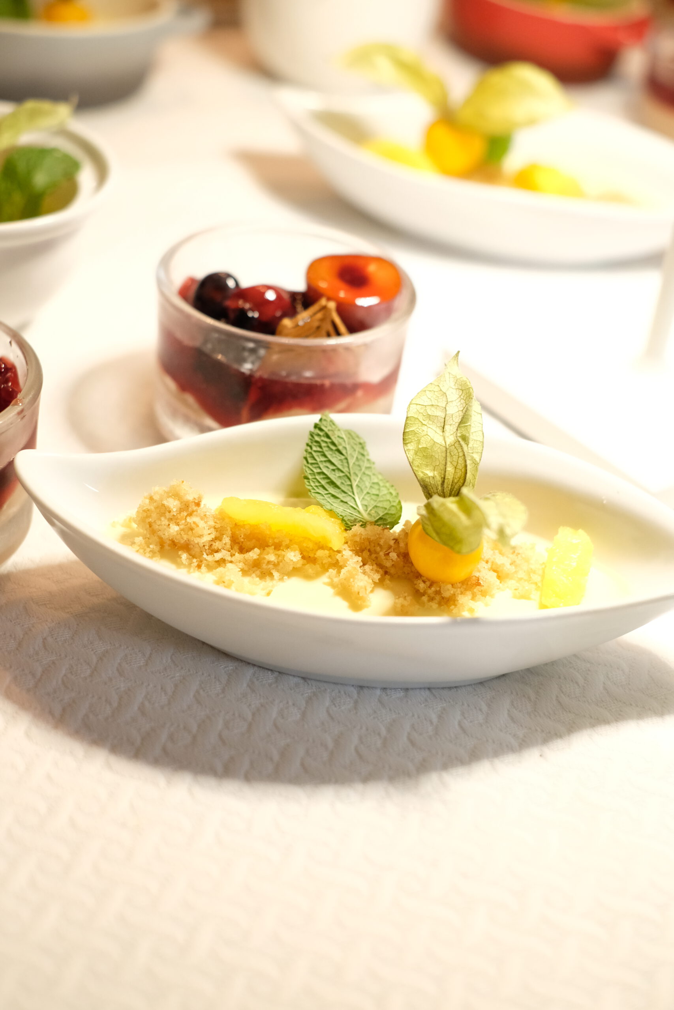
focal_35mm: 53
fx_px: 1488
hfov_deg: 25.5
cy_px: 505
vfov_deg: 37.5
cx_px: 337
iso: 2000
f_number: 2.5
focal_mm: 35
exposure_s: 1/125
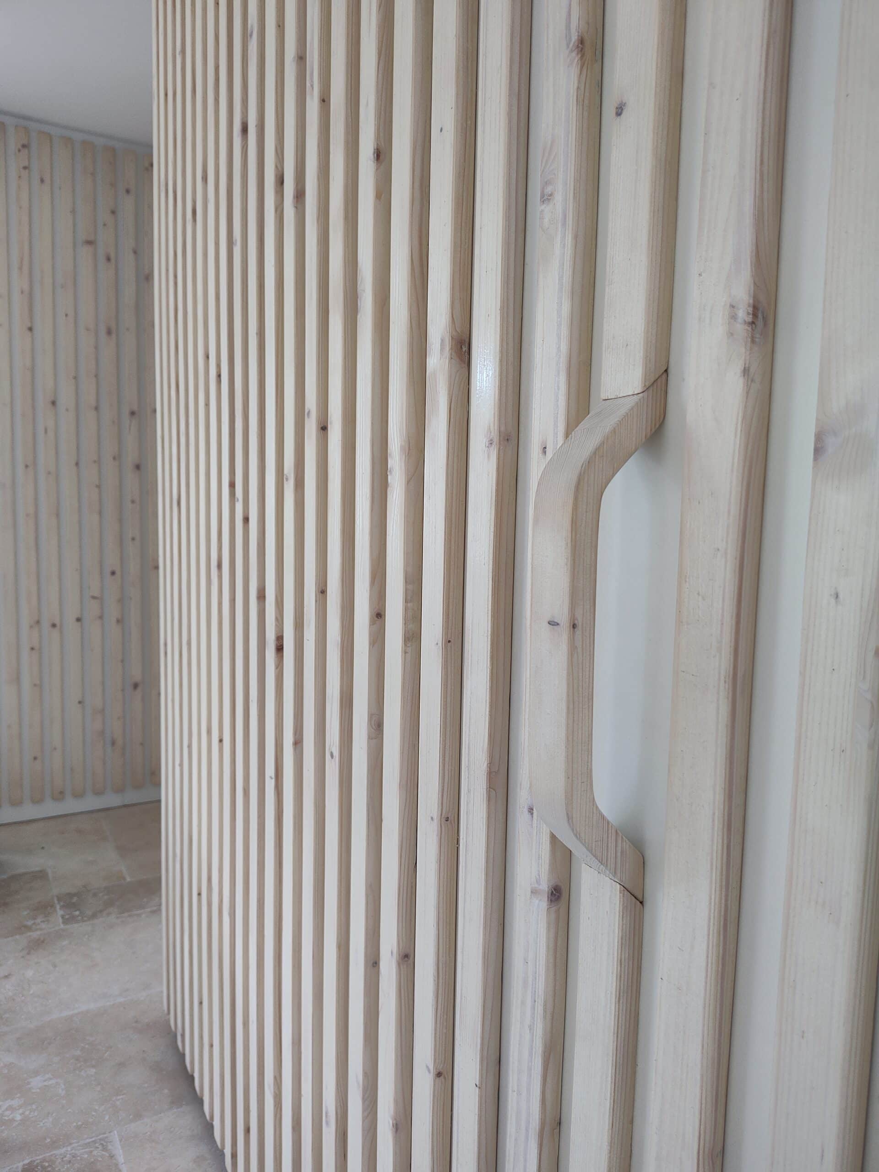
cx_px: 440
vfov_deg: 73.9
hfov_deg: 58.9
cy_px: 586
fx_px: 779
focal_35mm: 23
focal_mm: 5.56
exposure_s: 1/100
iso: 322
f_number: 1.88
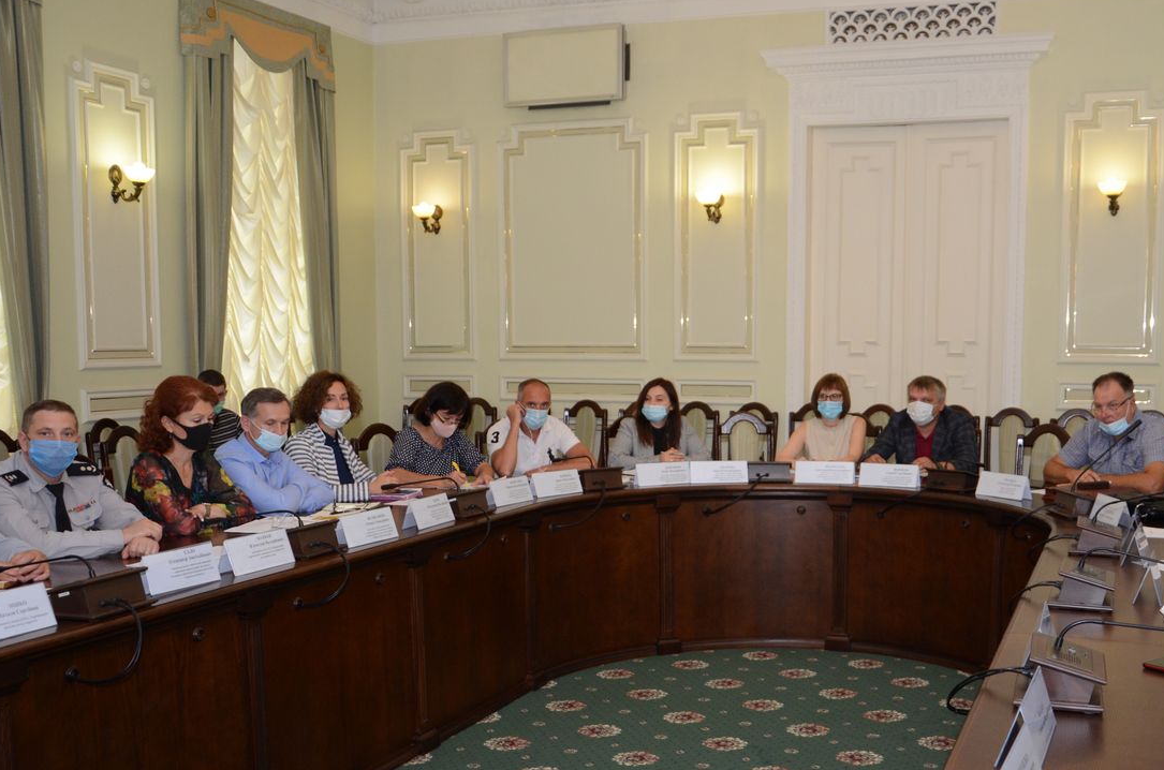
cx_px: 711
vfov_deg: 32.6
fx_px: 1311
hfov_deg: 47.5
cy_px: 469
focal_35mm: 41
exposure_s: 1/200
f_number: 3.8
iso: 800
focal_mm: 21
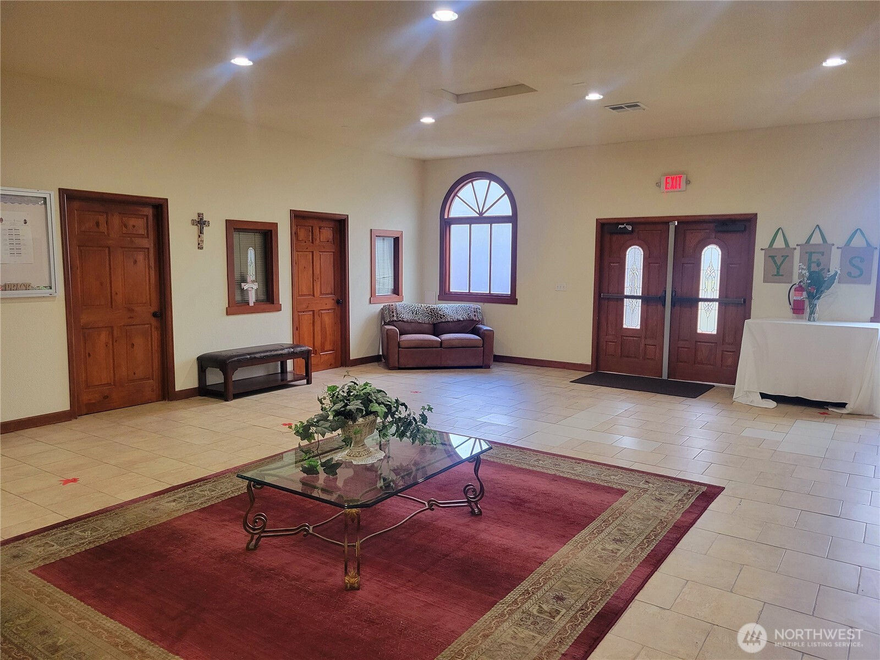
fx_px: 661
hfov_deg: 67.3
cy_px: 330
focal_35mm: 26
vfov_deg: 53.1
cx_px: 440
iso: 250
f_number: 1.8
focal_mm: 5.4
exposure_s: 1/120
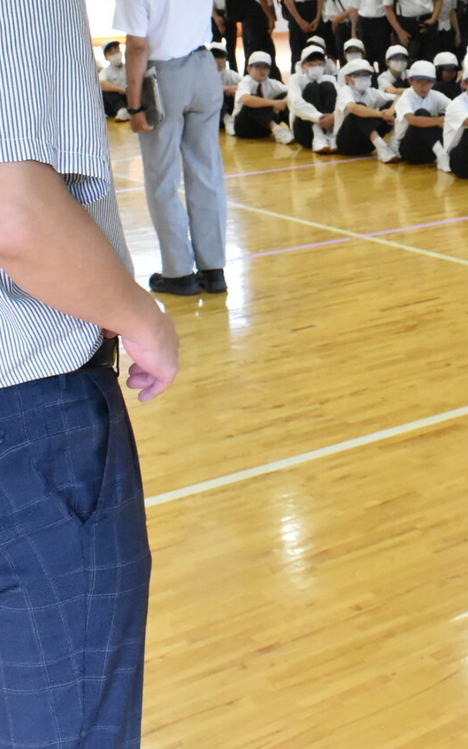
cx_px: 427
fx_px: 1327
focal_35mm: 65
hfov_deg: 19.6
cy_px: 162
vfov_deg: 30.8
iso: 6400
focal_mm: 18
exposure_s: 1/320
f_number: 6.3
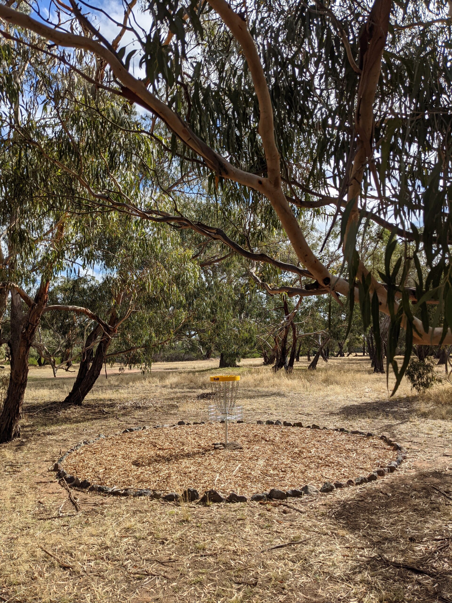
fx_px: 470
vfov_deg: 65.3
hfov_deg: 51.4
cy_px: 302
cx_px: 226
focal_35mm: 27
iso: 45
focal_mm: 4.38
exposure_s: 1/3356
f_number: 1.73
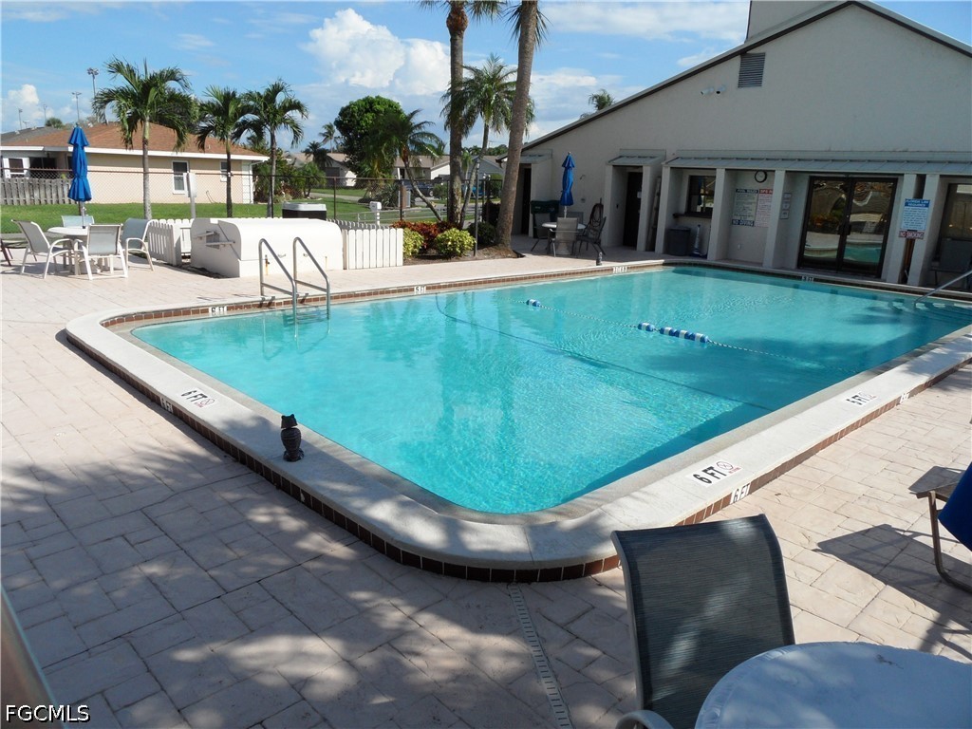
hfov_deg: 71.6
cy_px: 364
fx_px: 674
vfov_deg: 56.8
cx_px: 486
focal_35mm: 24
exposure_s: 1/750
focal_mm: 3.9
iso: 80
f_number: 4.6
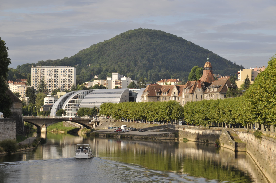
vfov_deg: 10.7
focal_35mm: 128
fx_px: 976
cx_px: 138
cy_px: 92
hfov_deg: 16.1
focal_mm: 85
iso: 200
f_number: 9
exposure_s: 1/320
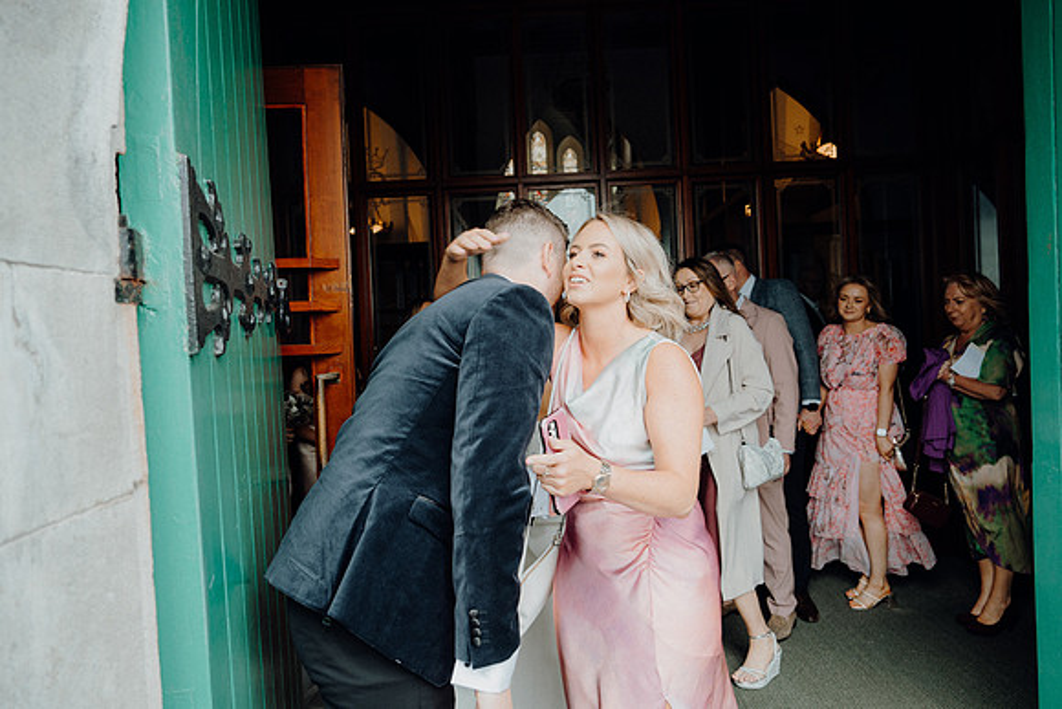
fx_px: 708
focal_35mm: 24
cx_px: 531
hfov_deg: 73.7
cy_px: 354
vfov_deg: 53.2
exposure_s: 1/200
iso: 320
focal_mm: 24
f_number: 3.5
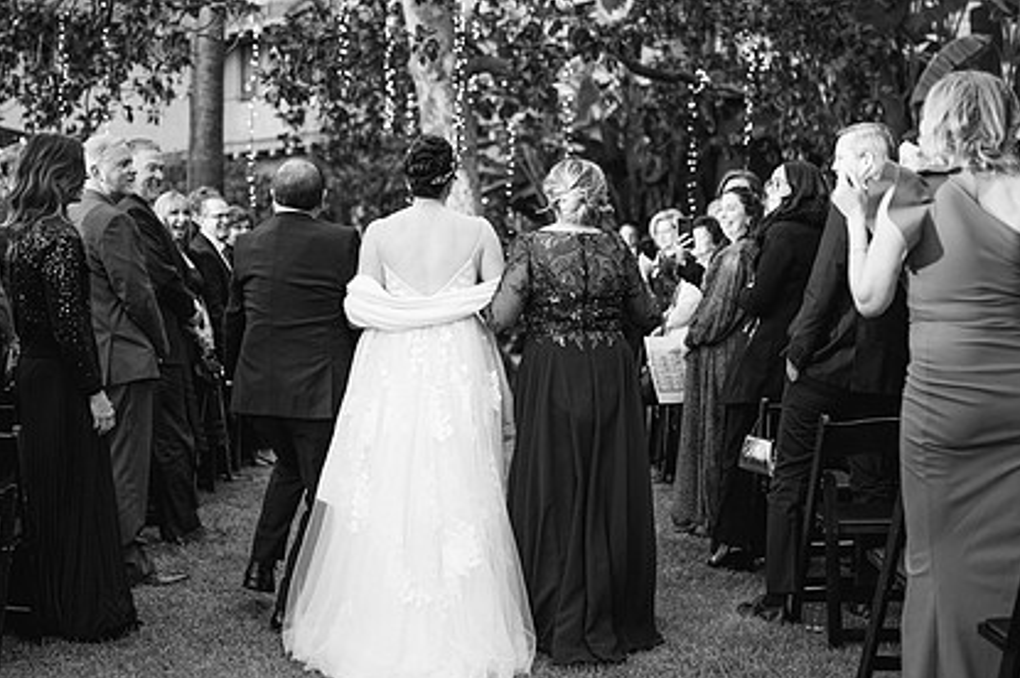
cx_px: 435
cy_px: 302
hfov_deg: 39.5
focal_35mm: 50
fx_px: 1416
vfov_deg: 26.9
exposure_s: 1/1600
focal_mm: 35
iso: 1000
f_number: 1.4
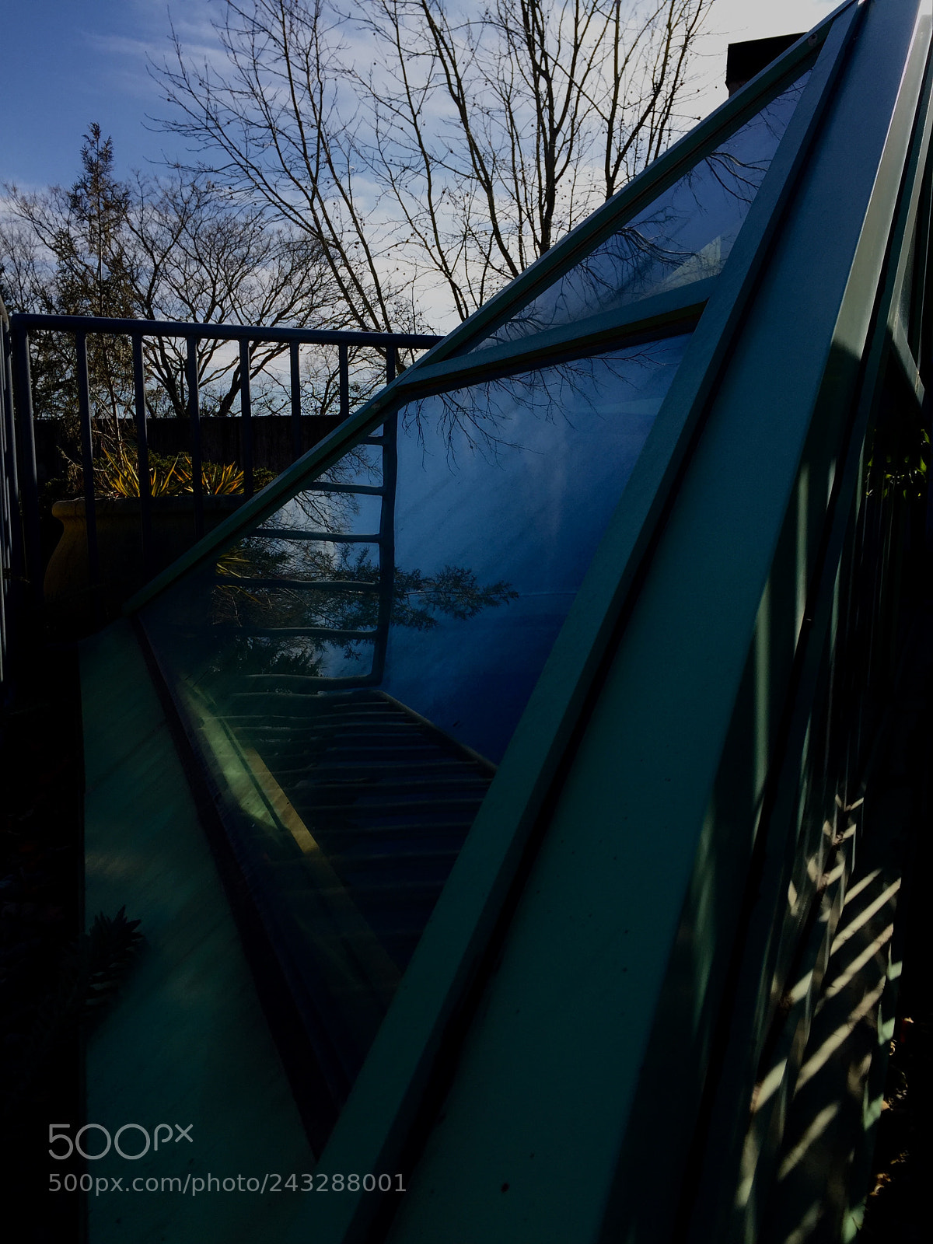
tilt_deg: -6.5
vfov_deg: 61.7
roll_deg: -0.8
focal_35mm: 29
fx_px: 1042
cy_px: 622
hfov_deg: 48.2
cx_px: 466
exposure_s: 1/1799
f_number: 2.2
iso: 32
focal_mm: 4.15
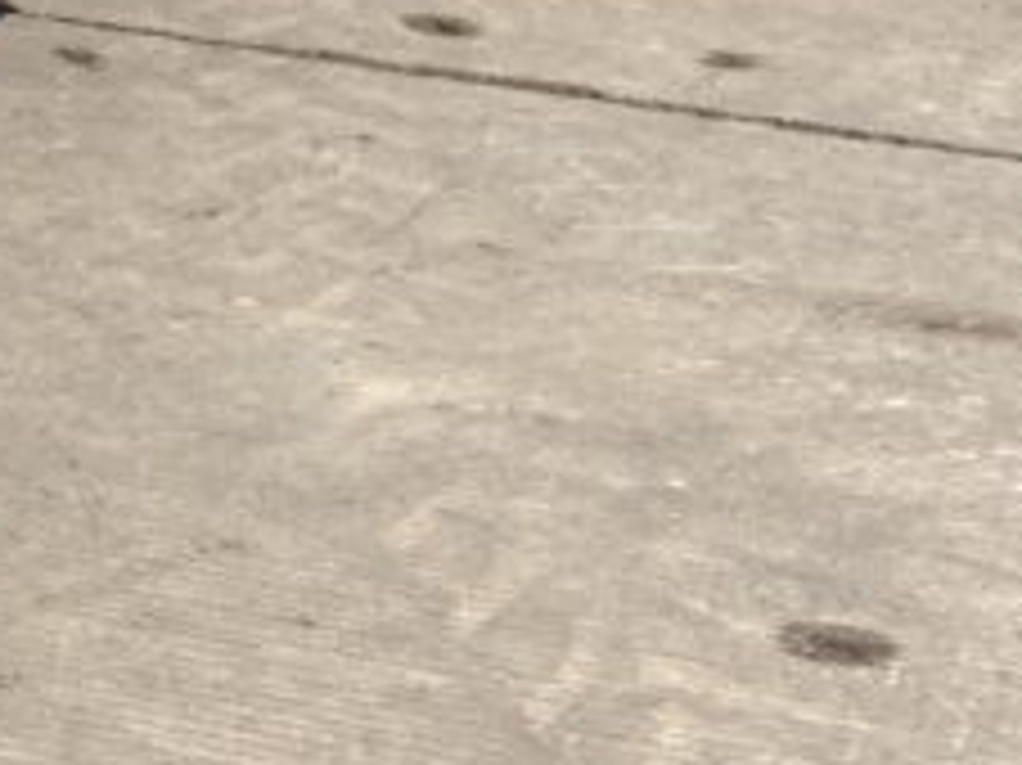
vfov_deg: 10.2
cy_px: -927
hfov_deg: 14.3
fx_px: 3866
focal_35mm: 131
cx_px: -423
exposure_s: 1/2141
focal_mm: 3
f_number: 1.8
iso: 16
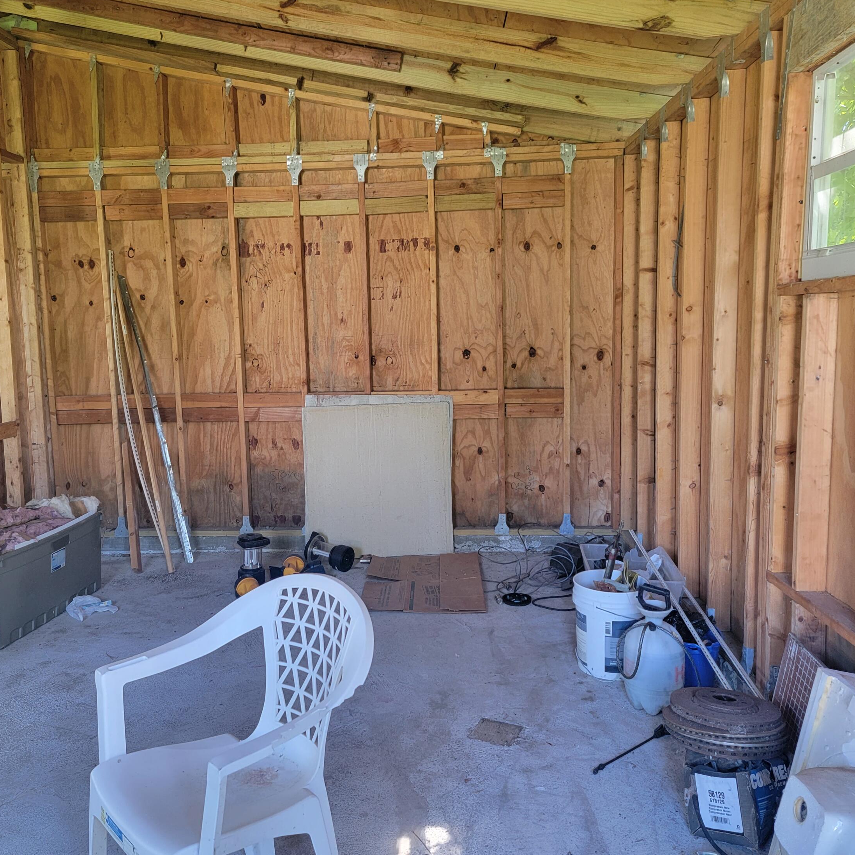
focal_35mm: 29
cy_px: 422
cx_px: 395
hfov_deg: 55.6
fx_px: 810
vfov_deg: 55.6
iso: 250
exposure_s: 1/60
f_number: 1.8
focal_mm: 6.7
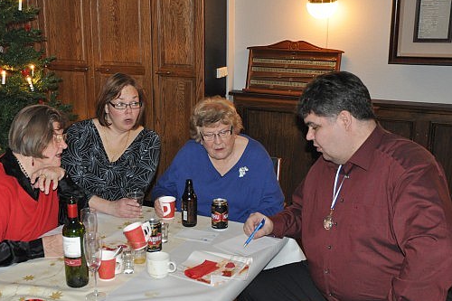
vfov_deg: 27.7
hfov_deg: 40.5
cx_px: 189
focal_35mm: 49
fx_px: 610
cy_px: 158
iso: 800
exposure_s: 1/60
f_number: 3.8
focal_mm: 27
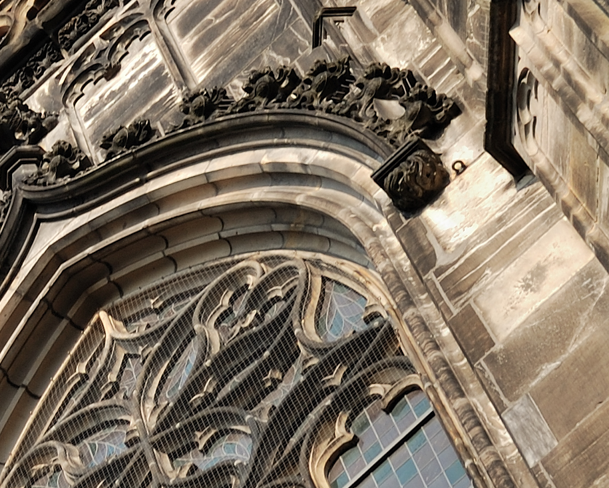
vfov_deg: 8.9
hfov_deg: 10.9
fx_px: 3118
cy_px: 119
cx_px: -190
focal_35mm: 173
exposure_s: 1/60
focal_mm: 29
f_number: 10
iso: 100
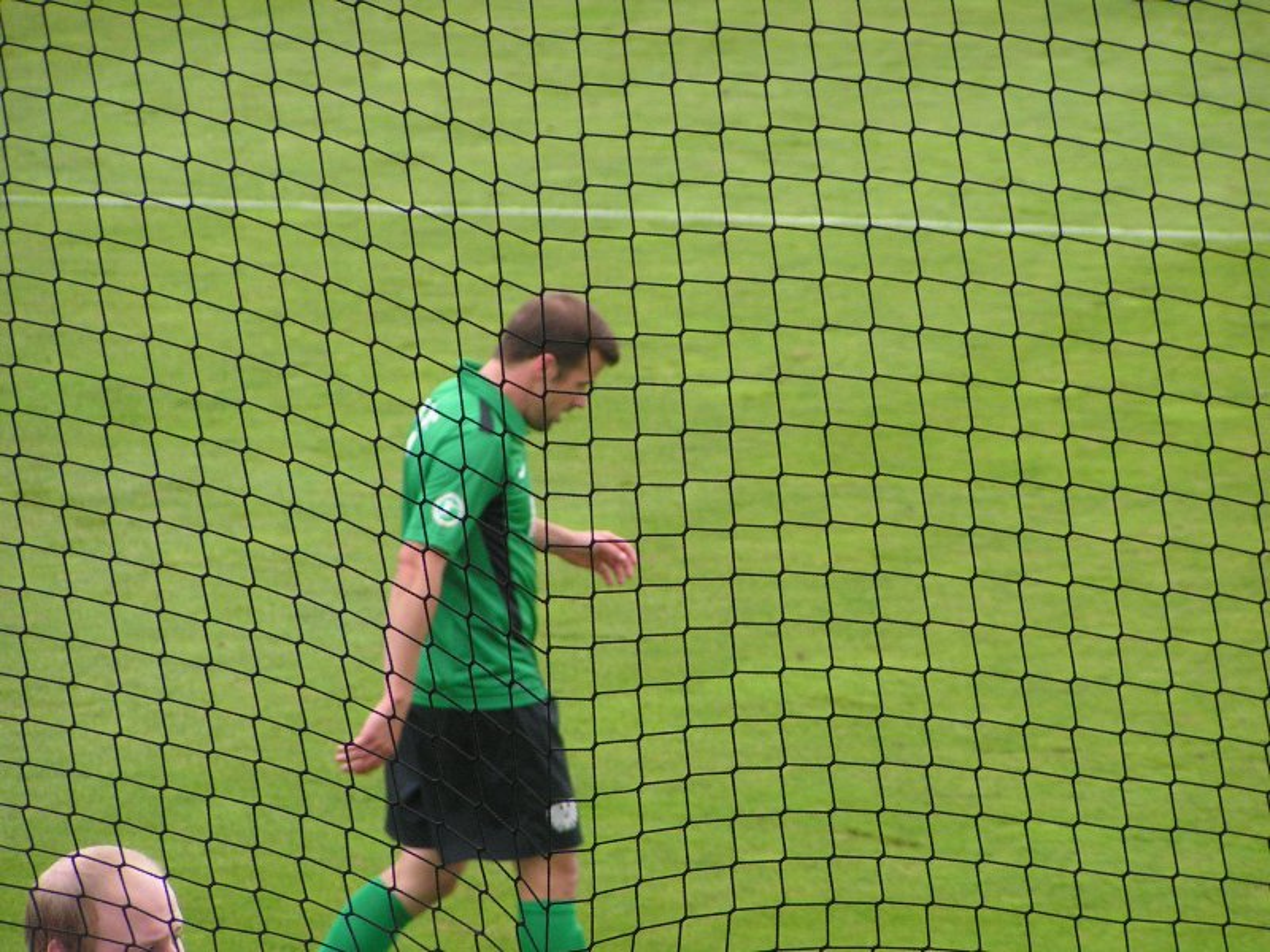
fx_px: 9502
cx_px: 635
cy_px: 476
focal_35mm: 259
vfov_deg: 5.7
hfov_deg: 7.6
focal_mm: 39.6
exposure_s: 1/400
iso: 160
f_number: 3.5
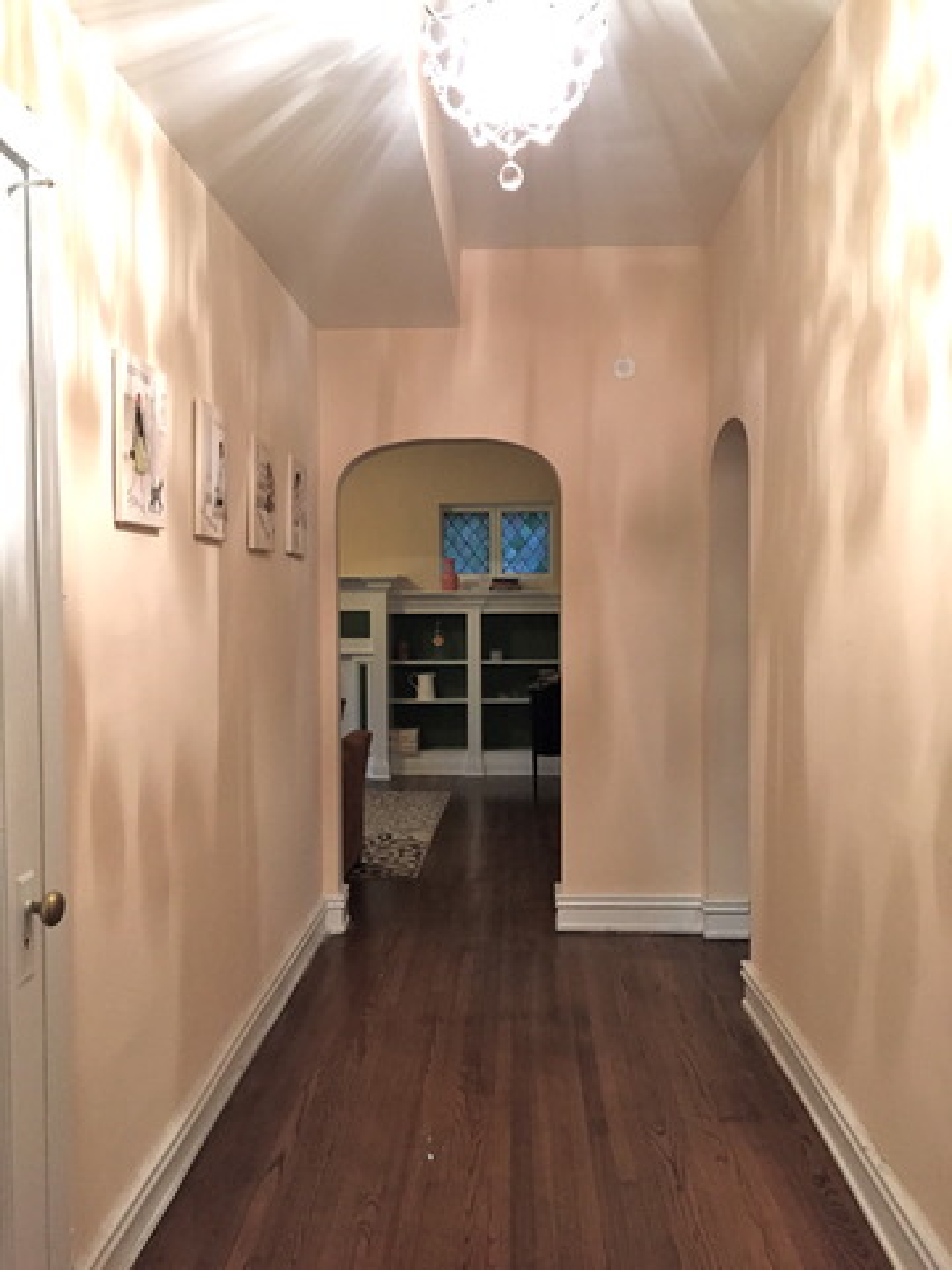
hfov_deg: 48.2
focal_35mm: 29
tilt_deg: -1.6
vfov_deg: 61.7
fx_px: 1063
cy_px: 635
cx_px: 476
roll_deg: +0.6
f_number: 2.2
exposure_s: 1/30
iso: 200
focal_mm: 4.15
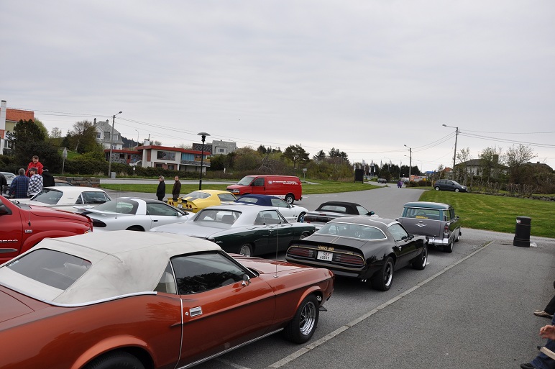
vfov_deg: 47.8
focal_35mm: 27
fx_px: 416
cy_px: 184
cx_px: 278
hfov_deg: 67.4
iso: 200
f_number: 7.1
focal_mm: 18
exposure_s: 1/200
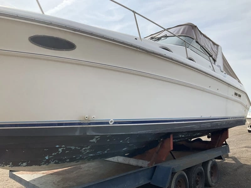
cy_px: 94
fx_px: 210
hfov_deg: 61.7
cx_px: 126
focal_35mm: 29
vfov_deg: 48.2
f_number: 1.8
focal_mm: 3
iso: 25
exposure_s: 1/1786
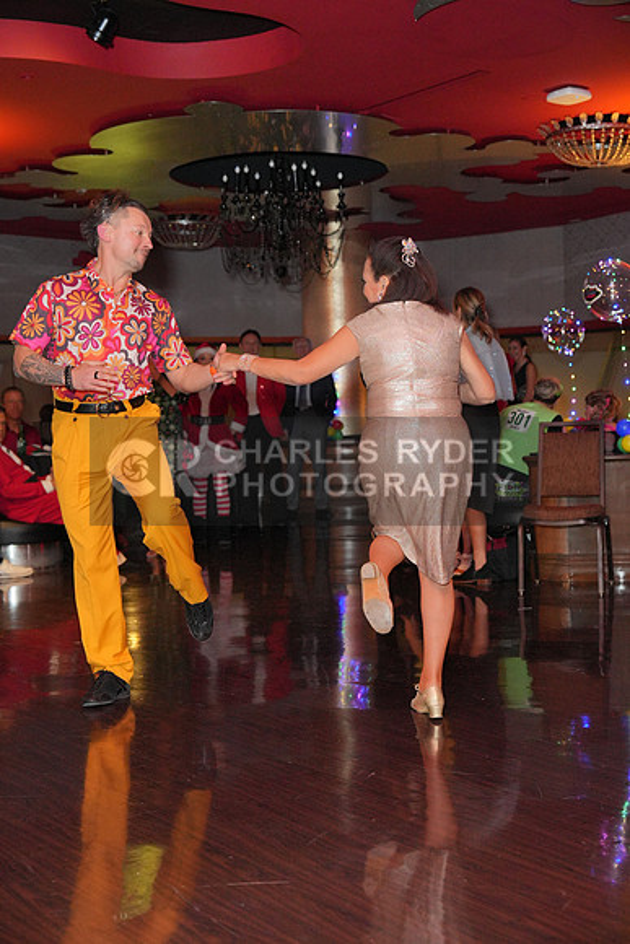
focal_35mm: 47
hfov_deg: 28.7
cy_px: 472
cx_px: 315
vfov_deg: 41.9
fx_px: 1233
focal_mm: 47
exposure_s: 1/200
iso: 4000
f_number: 4
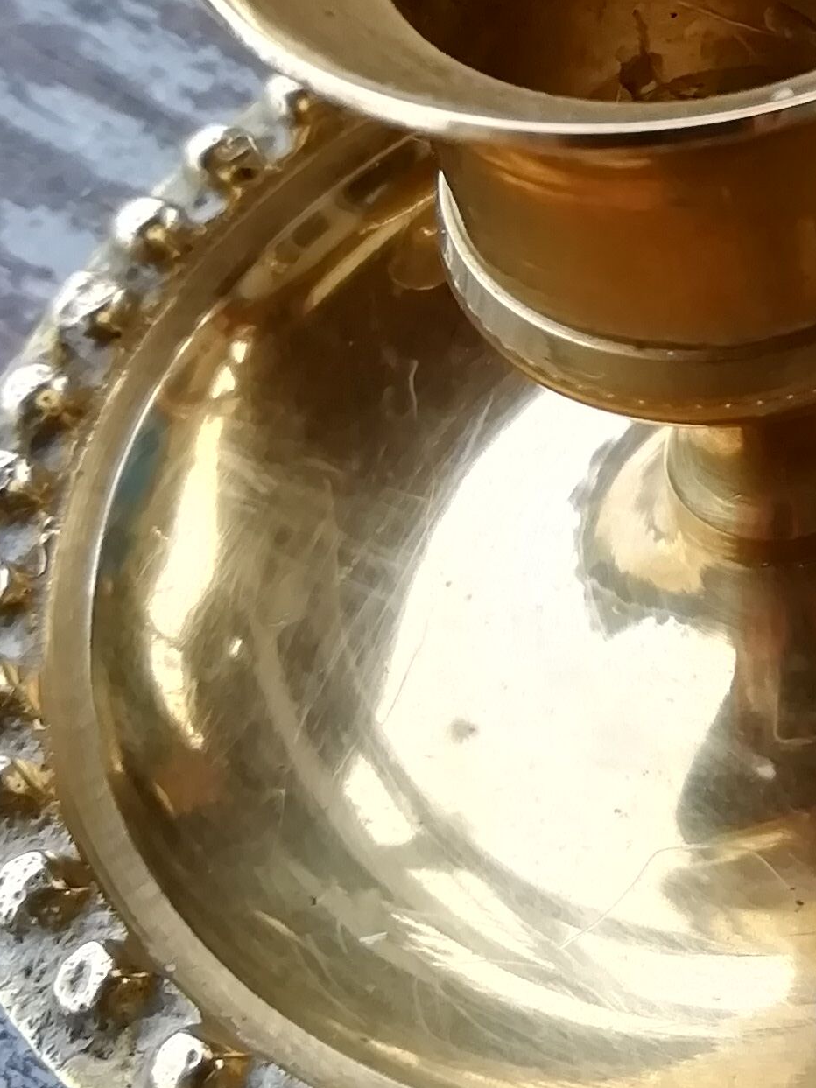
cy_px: 139
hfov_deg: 16.0
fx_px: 2735
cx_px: 1109
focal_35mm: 87
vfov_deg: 22.1
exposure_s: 1/100
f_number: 2.2
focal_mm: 3.21
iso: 100
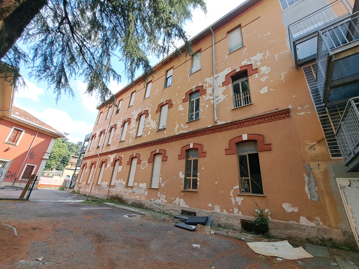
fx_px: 135
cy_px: 134
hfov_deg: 106.2
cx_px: 180
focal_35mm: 13
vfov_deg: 89.9
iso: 50
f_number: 2.2
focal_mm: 1.74
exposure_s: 1/389
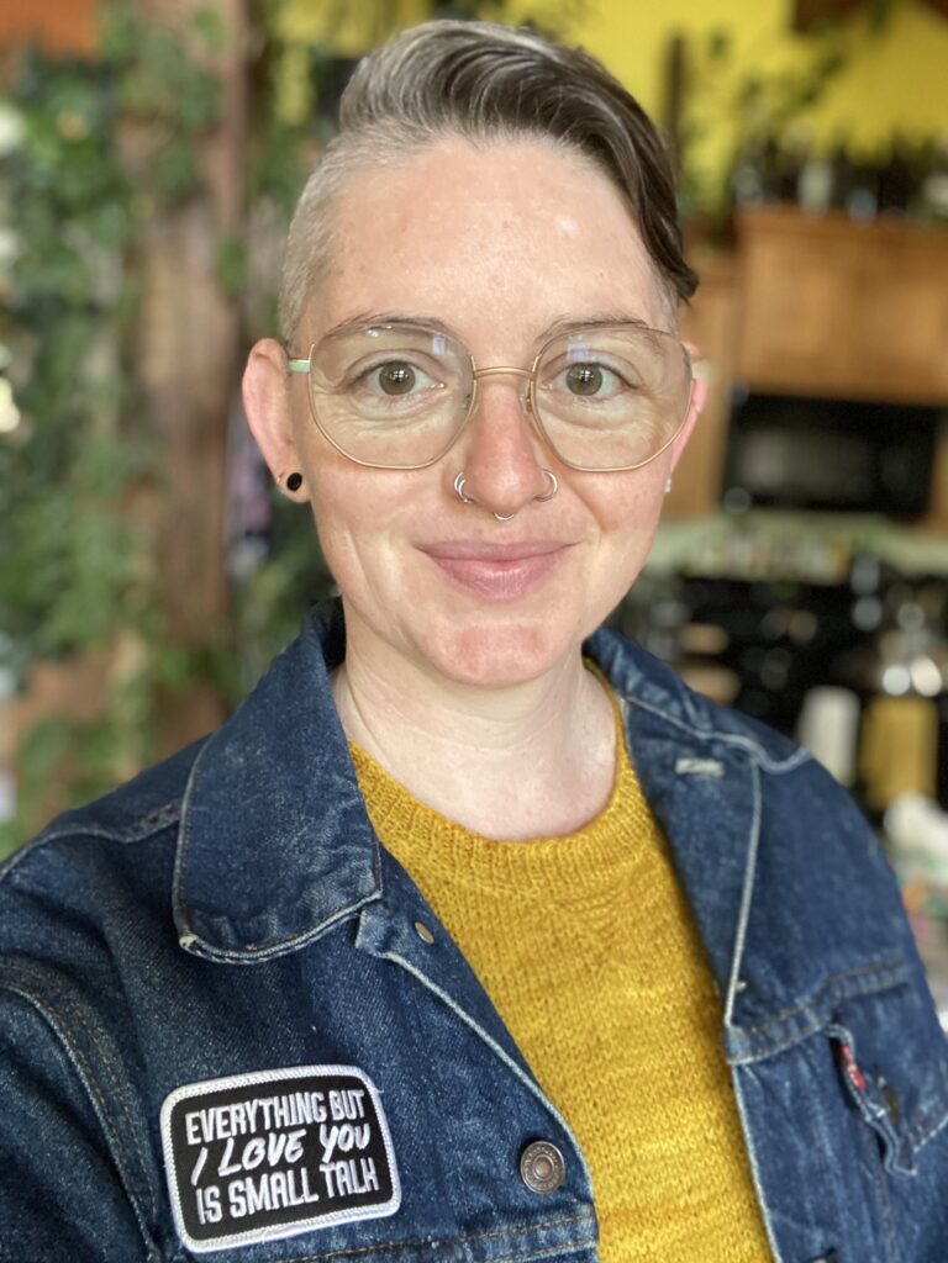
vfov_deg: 60.0
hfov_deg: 46.8
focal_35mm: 30
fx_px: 1095
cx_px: 474
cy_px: 632
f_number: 2.2
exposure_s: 1/60
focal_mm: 2.71
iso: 320
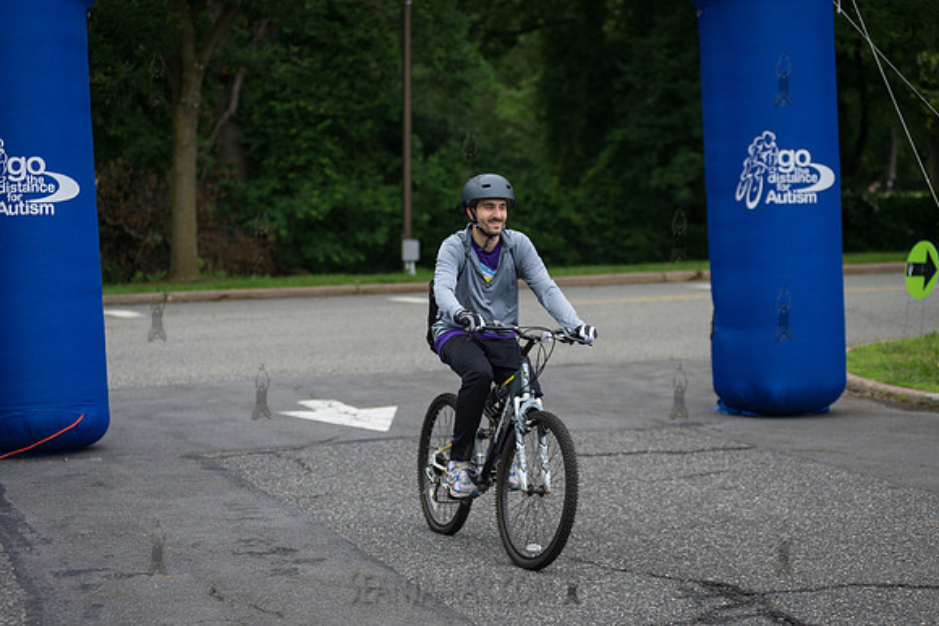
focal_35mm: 80
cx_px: 470
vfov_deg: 17.1
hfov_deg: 25.4
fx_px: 2087
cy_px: 313
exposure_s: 1/800
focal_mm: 80
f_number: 3.5
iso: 200
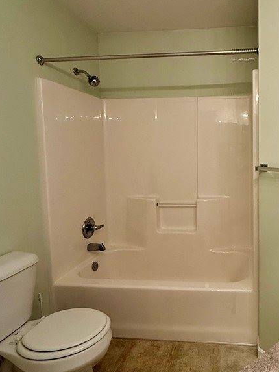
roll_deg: +0.7
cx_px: 225
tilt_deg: -2.7
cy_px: 173
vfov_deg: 69.3
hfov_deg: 51.3
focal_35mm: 25
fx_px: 269
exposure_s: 1/120
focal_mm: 2.22
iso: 250
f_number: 2.2
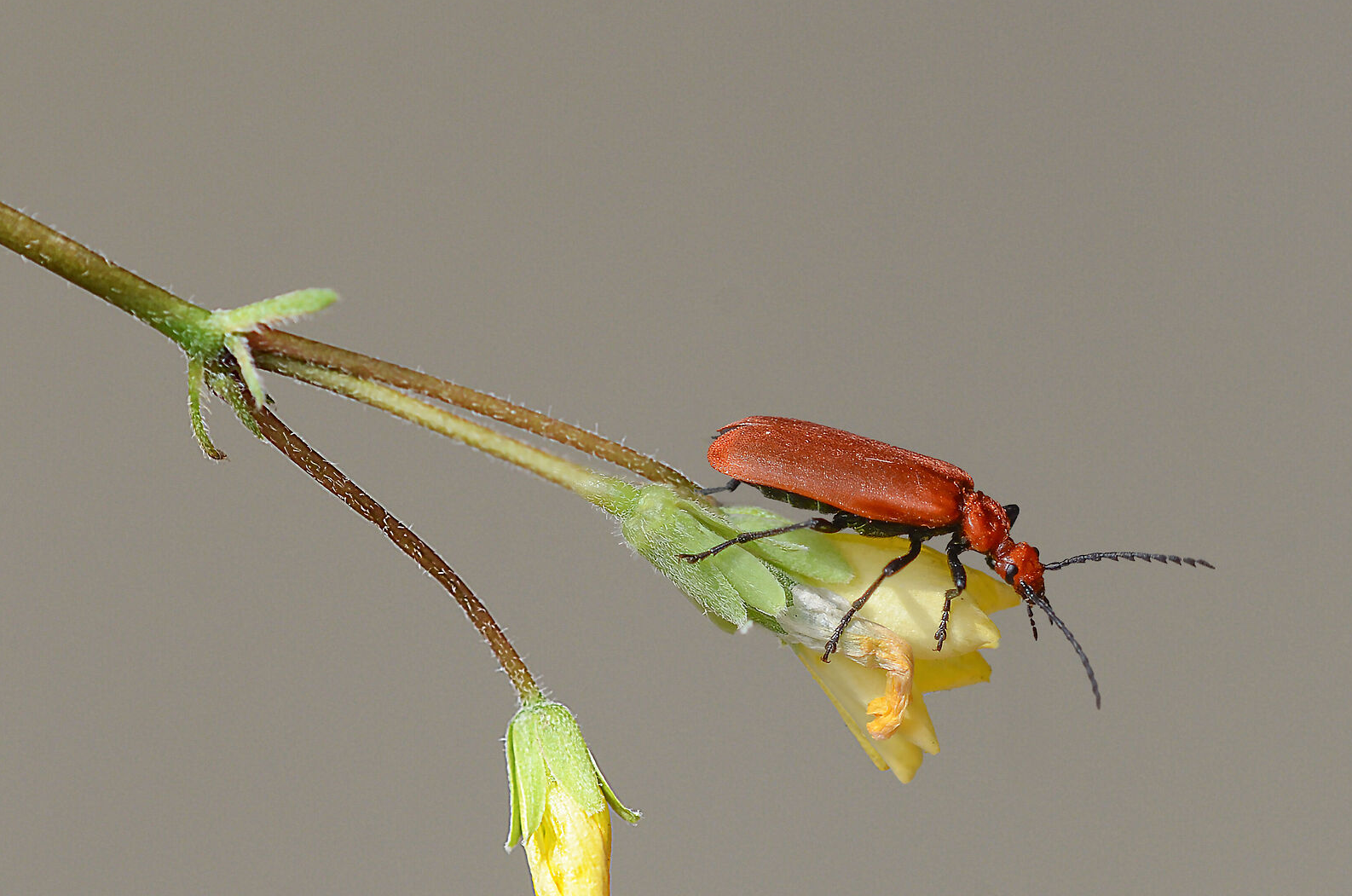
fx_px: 17018
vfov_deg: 3.0
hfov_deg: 4.5
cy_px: 373
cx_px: 613
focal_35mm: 454
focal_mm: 200
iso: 320
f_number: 8
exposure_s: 1/200
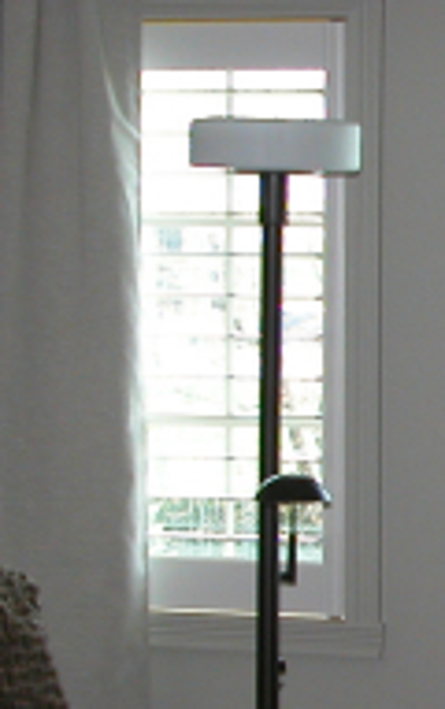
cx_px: 790
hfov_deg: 8.2
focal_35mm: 155
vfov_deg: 13.4
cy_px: 572
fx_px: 2996
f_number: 3.2
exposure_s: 1/96.6
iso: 100
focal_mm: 8.9
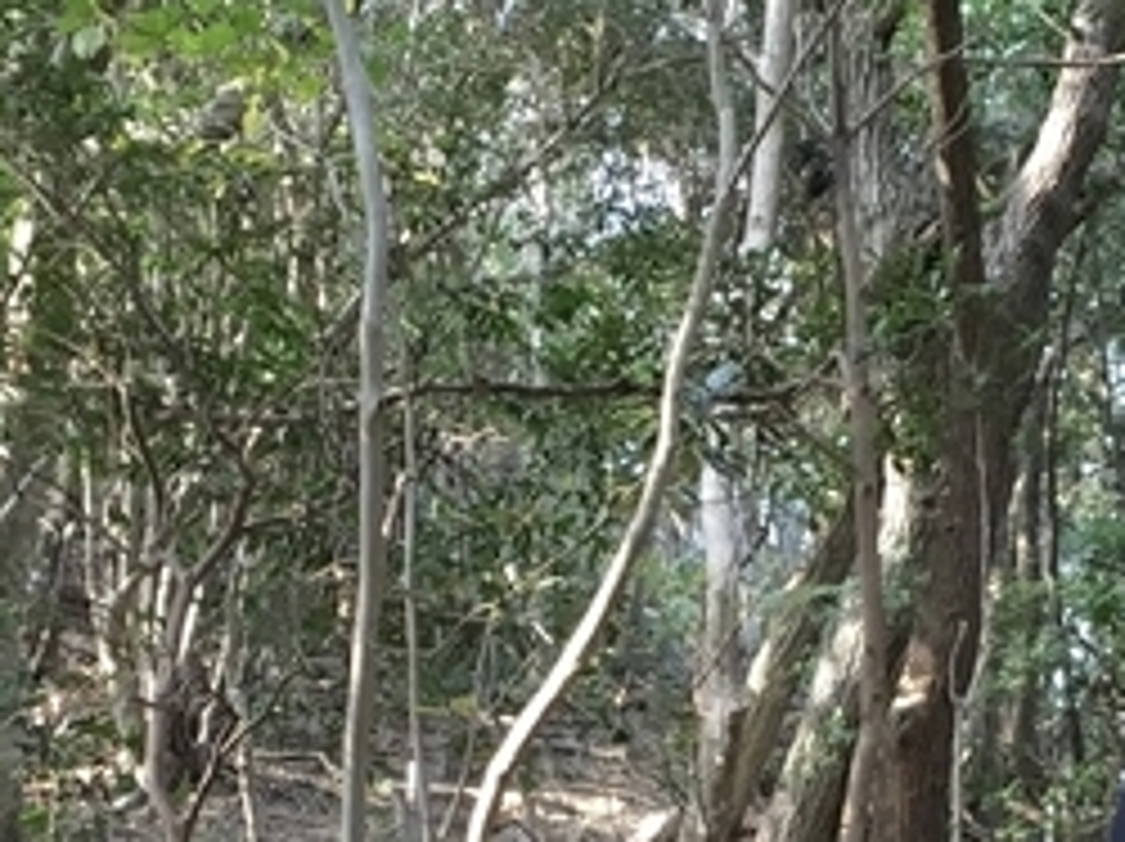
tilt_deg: +16.9
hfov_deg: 16.5
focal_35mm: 119
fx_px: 3864
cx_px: 770
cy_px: 1031
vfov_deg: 12.1
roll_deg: +1.4
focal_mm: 4.15
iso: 40
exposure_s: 1/30
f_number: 2.2
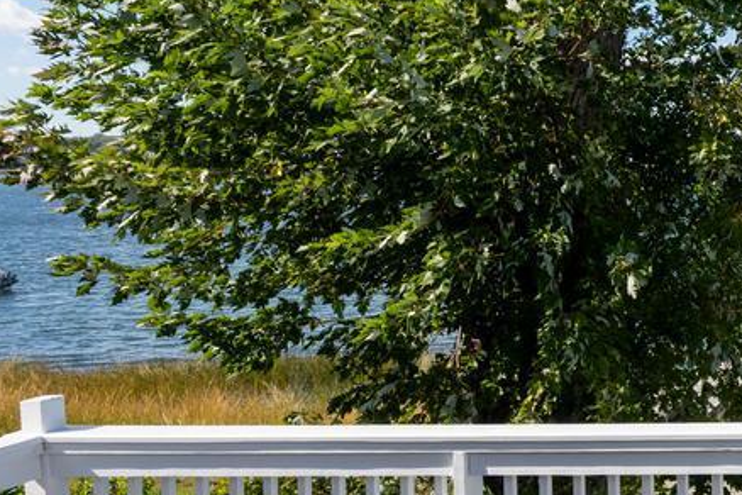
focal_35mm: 48
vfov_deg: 28.0
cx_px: 994
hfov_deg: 30.8
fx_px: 989
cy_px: 178
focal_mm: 14
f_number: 9
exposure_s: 1/250
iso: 250
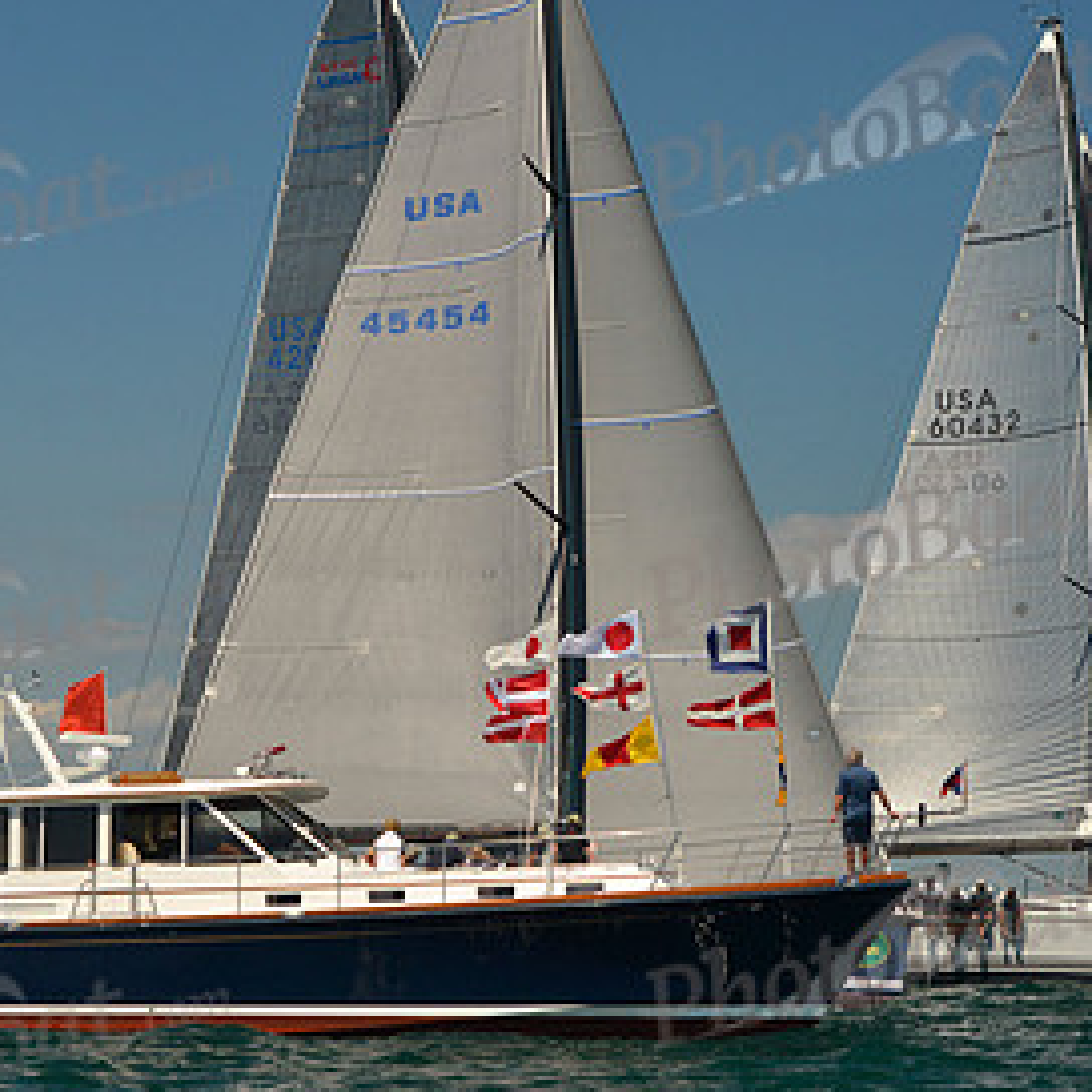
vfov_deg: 13.7
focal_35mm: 127
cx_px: 442
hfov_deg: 13.7
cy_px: 383
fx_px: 4533
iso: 400
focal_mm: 70
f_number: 7.1
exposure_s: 1/1250
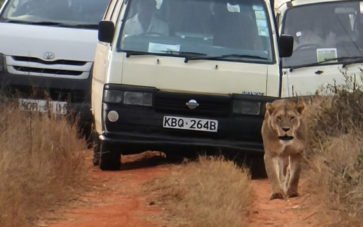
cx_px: 205
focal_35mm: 2018
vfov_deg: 0.7
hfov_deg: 1.0
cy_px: -49
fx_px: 19960
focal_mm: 129
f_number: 6.4
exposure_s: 1/125
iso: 160
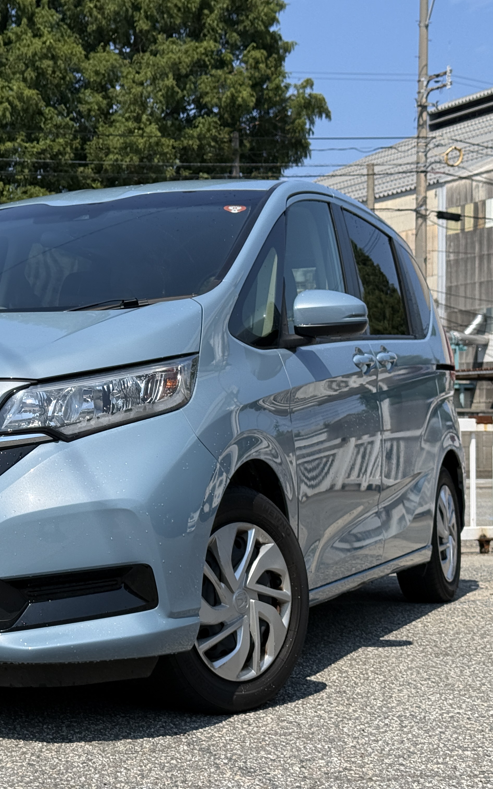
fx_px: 1462
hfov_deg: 18.8
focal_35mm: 68
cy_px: 395
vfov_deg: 30.2
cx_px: 41
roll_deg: +0.5
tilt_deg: +2.2
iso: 100
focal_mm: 6.76
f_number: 1.78
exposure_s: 1/7143
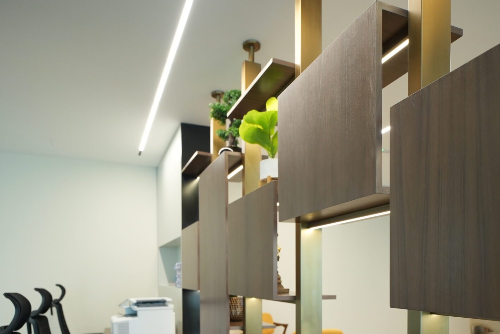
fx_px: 403
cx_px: 271
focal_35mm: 29
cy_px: 288
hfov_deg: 63.5
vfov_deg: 42.0
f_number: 2.8
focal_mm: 16
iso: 1000
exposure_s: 1/100
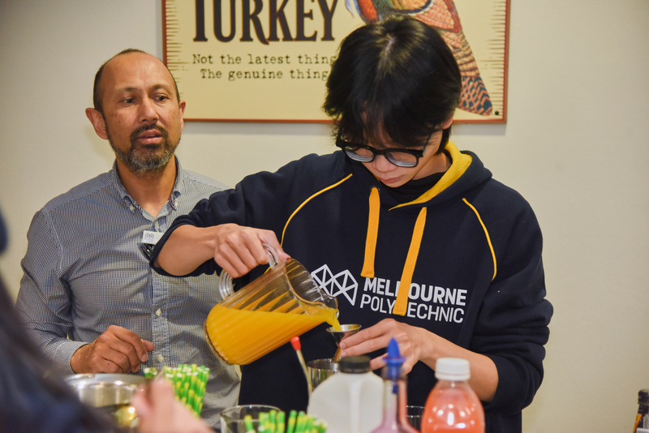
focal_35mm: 75
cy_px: 216
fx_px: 1352
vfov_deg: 18.2
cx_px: 324
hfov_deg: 27.0
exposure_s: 1/100
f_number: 4
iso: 2000
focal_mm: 75
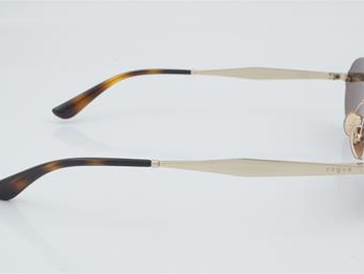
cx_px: 193
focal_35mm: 82
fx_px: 863
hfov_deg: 23.8
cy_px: 137
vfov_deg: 18.0
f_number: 32
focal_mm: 50
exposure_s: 1/3
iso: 100
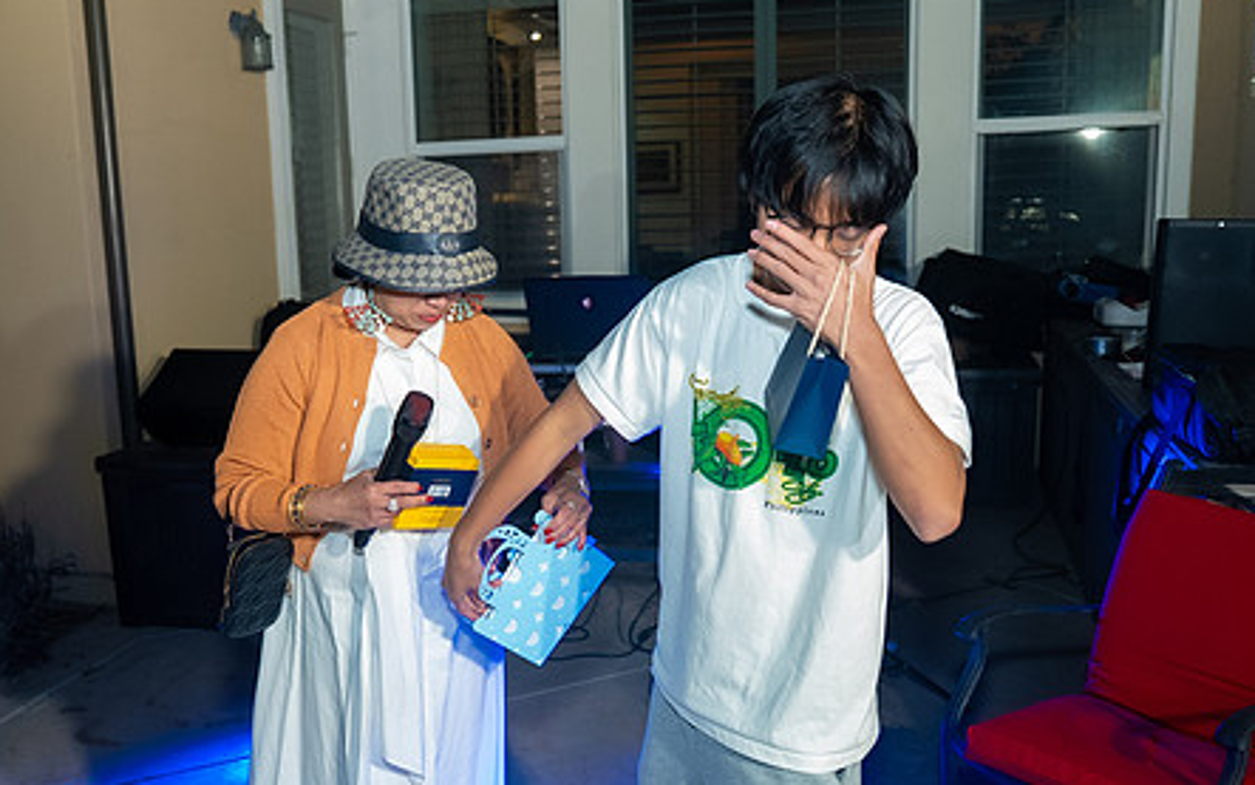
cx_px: 592
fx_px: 1231
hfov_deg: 54.0
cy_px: 461
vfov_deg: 35.3
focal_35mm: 36
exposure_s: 1/160
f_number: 2.8
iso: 1600
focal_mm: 27
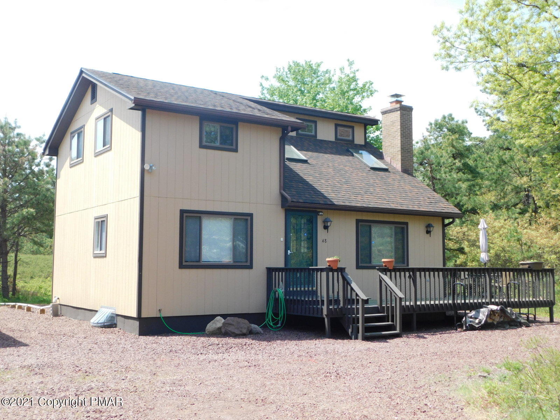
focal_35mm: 40
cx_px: 280
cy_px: 210
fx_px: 647
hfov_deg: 46.8
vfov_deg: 36.0
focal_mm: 7.1
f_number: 3.6
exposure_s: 1/400
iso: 125
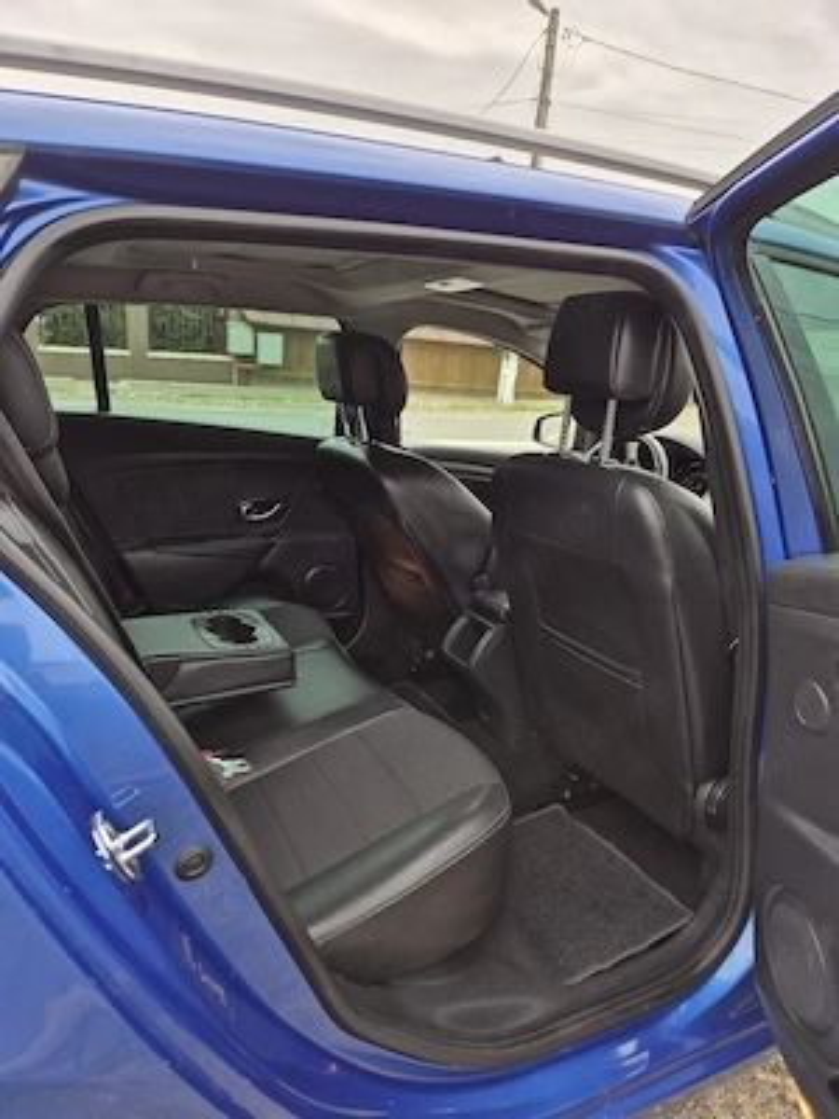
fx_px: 743
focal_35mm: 23
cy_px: 560
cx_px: 420
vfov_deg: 73.9
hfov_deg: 58.9
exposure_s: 1/182
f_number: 1.8
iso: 50
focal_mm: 5.4
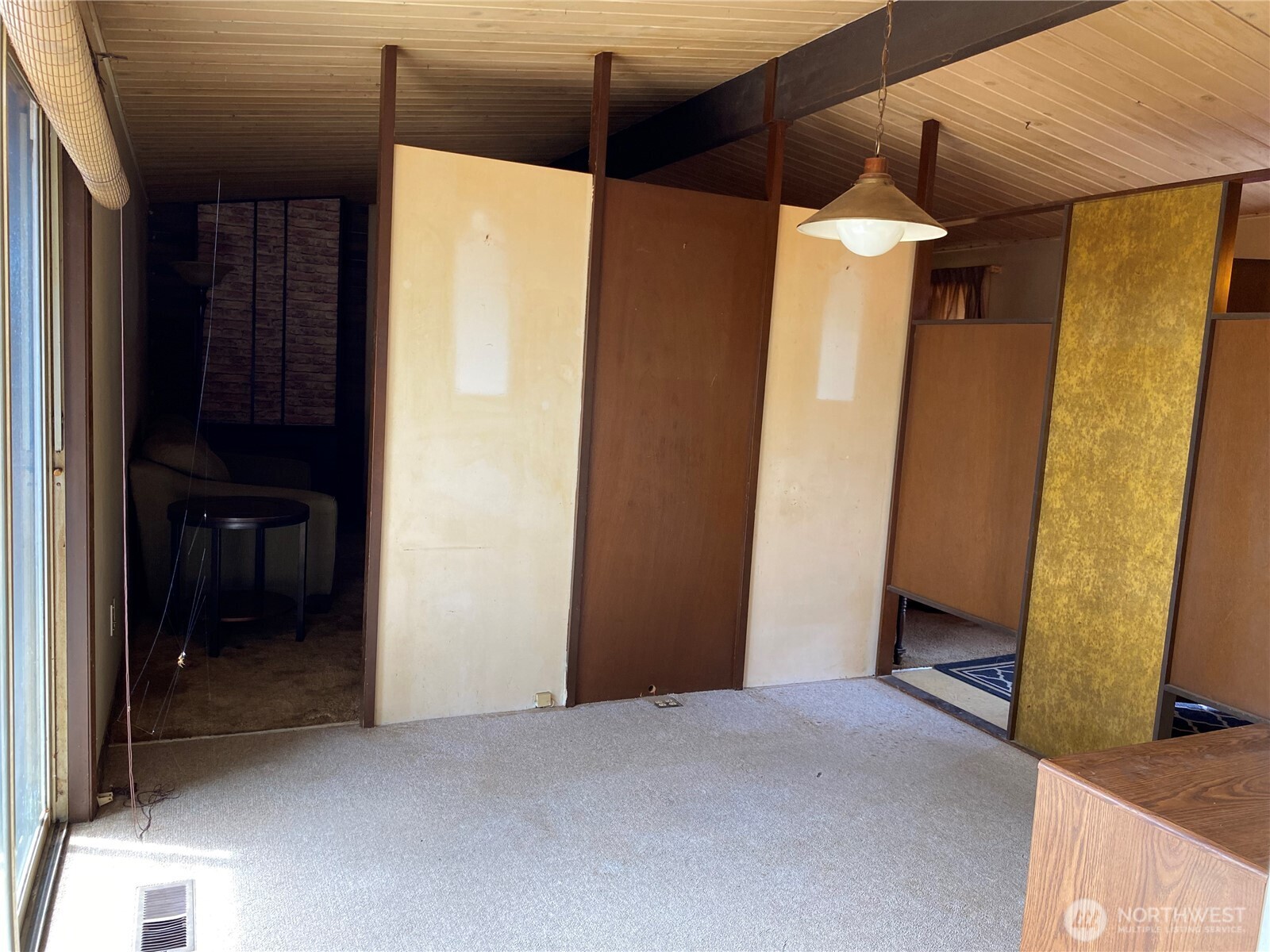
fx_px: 954
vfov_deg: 53.1
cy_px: 476
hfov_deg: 67.3
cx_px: 635
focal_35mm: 26
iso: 80
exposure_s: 1/60
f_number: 1.8
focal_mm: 4.25
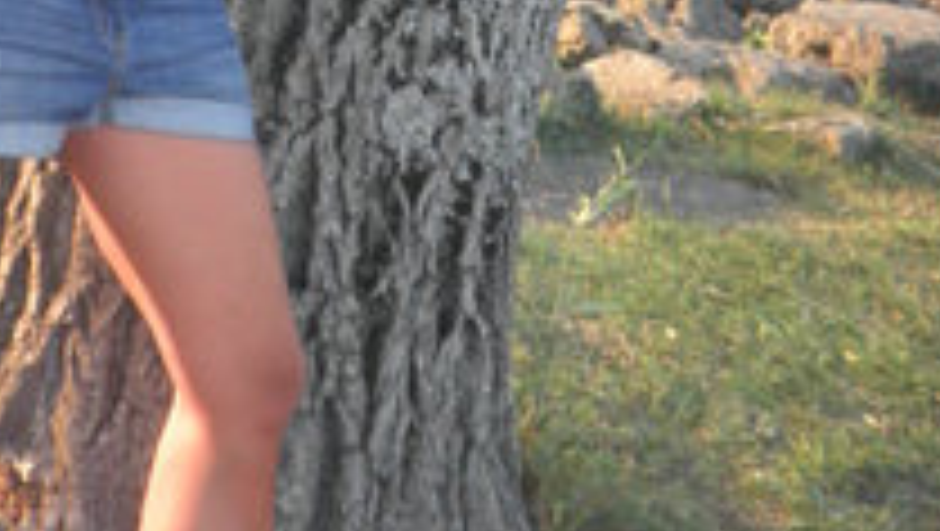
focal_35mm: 77
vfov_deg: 14.5
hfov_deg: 27.4
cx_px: 351
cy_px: -292
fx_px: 1921
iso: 100
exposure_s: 1/50
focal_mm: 6.5
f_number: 3.1
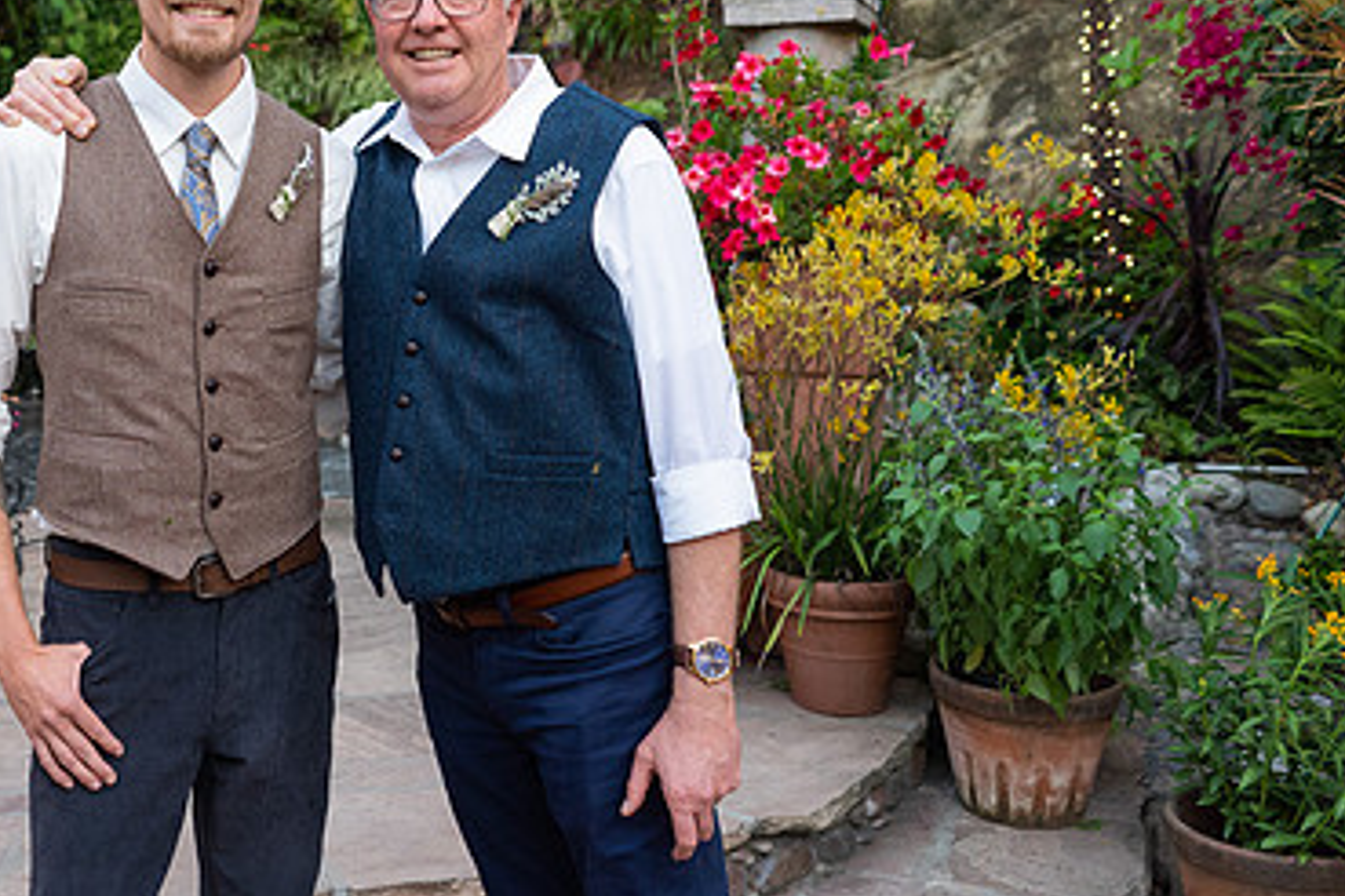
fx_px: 1644
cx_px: 350
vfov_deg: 30.3
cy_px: 297
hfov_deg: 43.2
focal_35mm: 44
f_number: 3.2
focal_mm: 28
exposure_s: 1/250
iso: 500
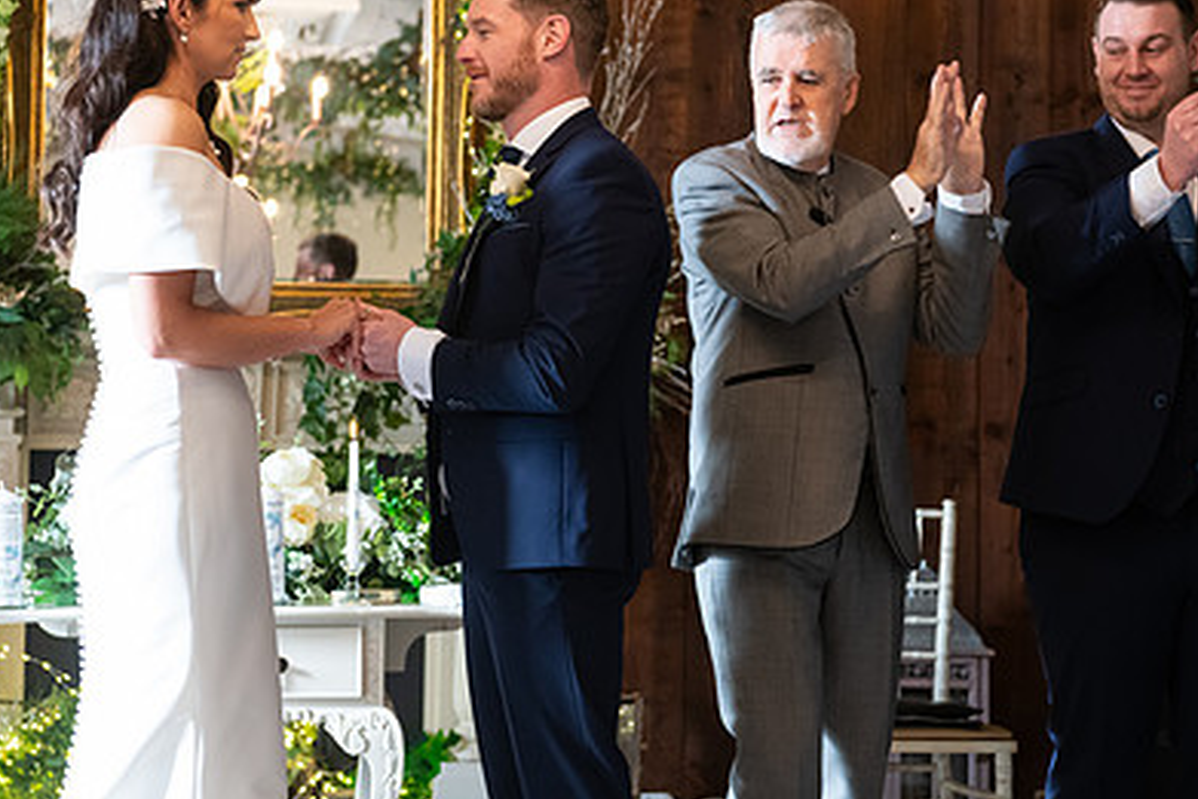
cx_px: 625
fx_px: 2763
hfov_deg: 24.5
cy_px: 292
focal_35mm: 83
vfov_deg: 16.4
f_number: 3.5
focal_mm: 56
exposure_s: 1/160
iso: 1000
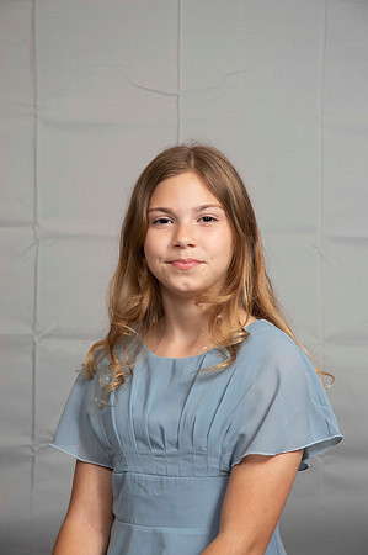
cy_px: 278
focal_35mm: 105
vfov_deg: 19.5
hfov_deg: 13.0
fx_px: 1614
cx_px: 184
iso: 100
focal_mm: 70
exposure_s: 1/60
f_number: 6.3
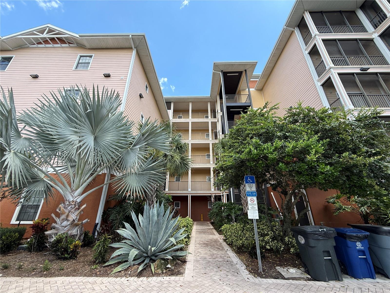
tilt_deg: +22.8
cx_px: 195
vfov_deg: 85.7
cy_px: 146
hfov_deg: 102.1
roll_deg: -0.4
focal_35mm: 14
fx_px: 158
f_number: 2.2
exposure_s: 1/451
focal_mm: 2.22
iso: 50
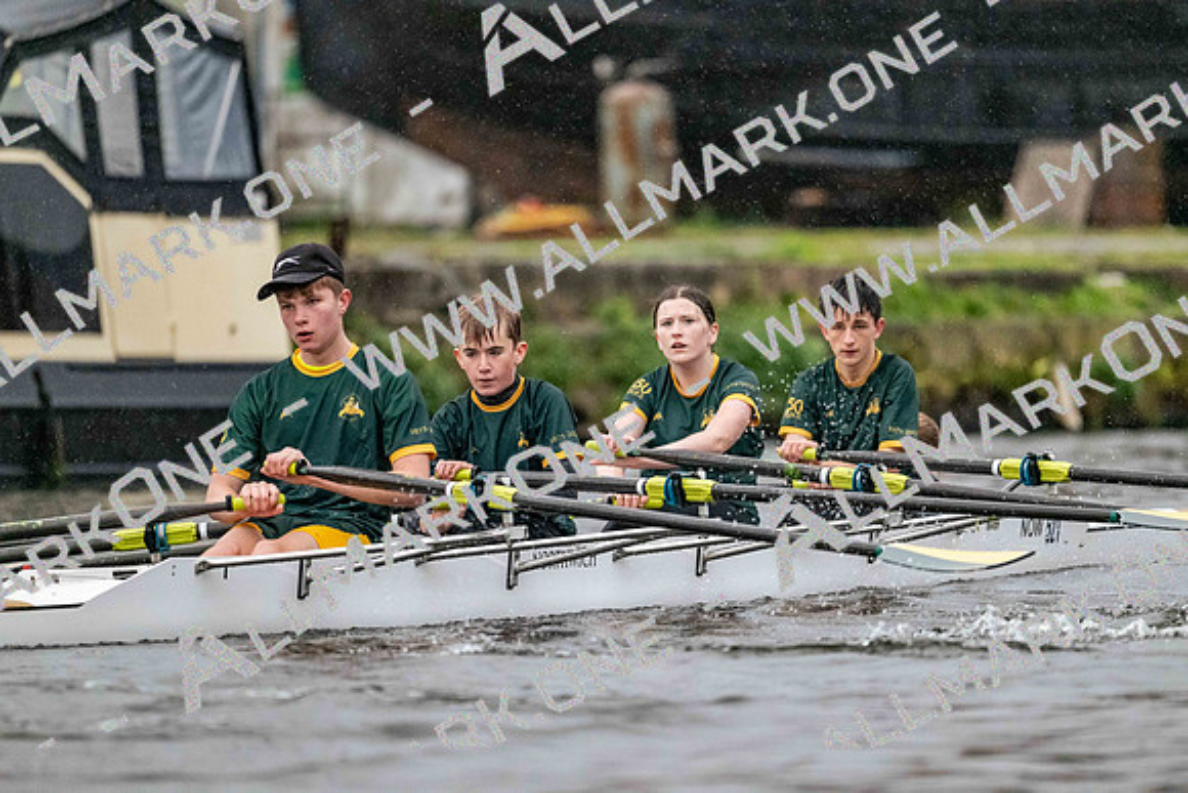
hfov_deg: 5.2
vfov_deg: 3.4
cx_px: 594
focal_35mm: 400
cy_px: 396
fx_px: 13202
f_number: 4.5
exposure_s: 1/2000
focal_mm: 400
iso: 7200
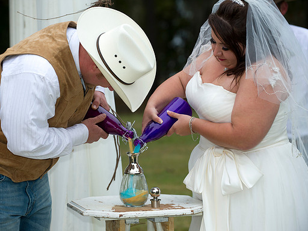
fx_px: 1308
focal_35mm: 147
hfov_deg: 13.4
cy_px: 116
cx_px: 136
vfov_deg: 10.1
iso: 800
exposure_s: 1/160
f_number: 3.5
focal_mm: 135
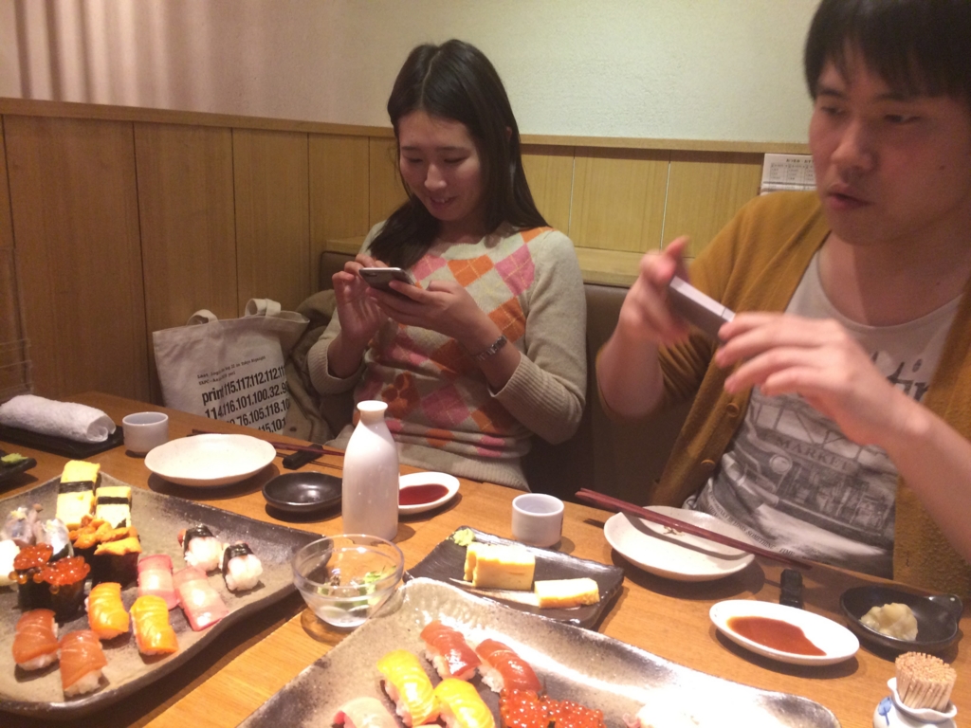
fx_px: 813
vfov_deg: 48.2
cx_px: 486
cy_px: 364
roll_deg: -2.4
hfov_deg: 61.7
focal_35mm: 29
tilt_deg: -15.3
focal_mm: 4.15
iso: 200
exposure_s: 1/30
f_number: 2.2
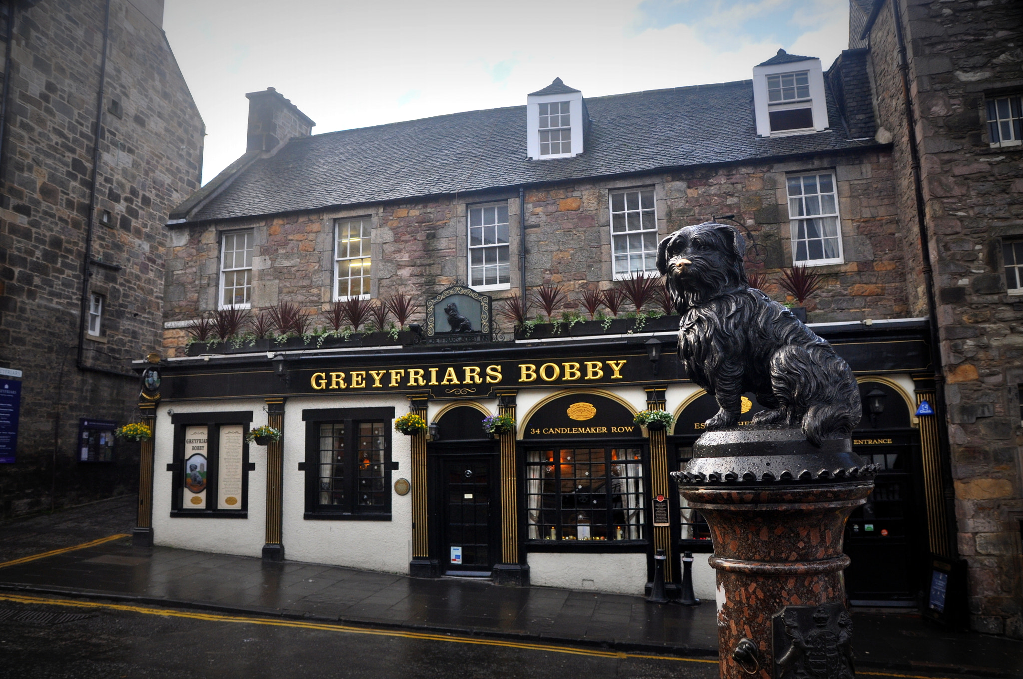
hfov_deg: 70.5
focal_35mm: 26
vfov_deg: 50.3
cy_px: 340
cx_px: 512
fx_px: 724
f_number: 5
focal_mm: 17
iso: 400
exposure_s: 1/100
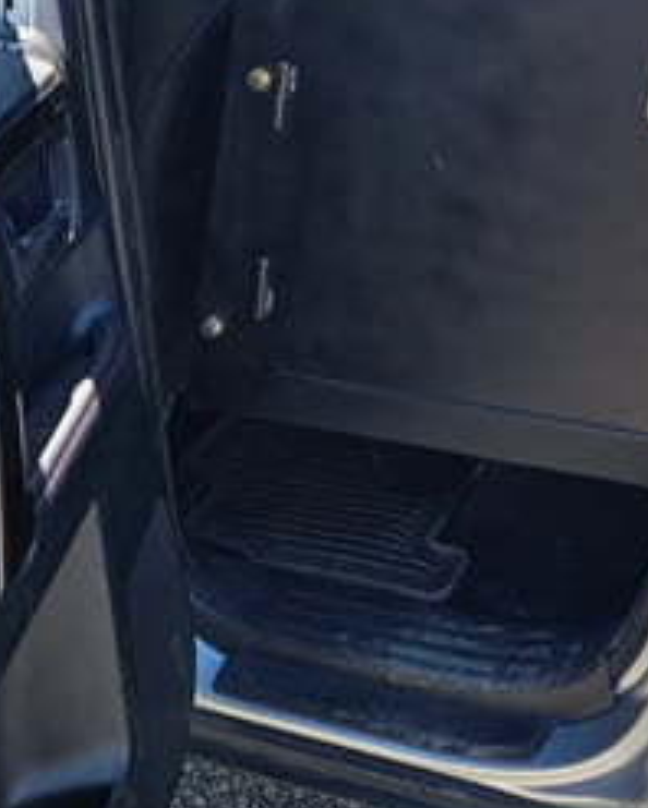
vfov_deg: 30.8
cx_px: 583
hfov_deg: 25.5
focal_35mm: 58
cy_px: 64
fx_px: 1389
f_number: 1.7
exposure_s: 1/180
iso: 12
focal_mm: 6.3
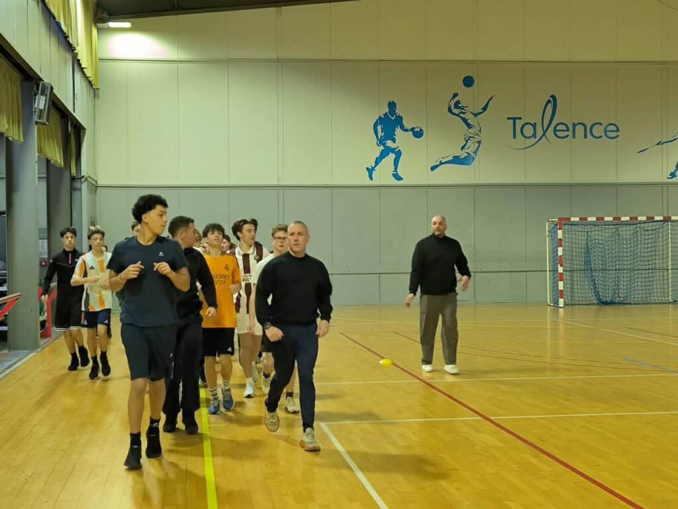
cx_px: 339
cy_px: 254
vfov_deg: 25.2
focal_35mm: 58
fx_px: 1136
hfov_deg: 33.2
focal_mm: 6.9
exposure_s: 1/100
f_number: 1.9
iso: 400
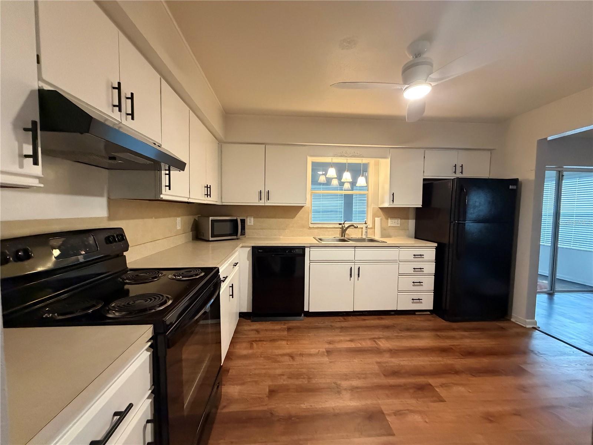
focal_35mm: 14
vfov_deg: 85.7
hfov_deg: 102.1
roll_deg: -0.3
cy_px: 222
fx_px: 240
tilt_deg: -2.3
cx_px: 296
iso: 800
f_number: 2.2
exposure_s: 1/60
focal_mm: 2.22
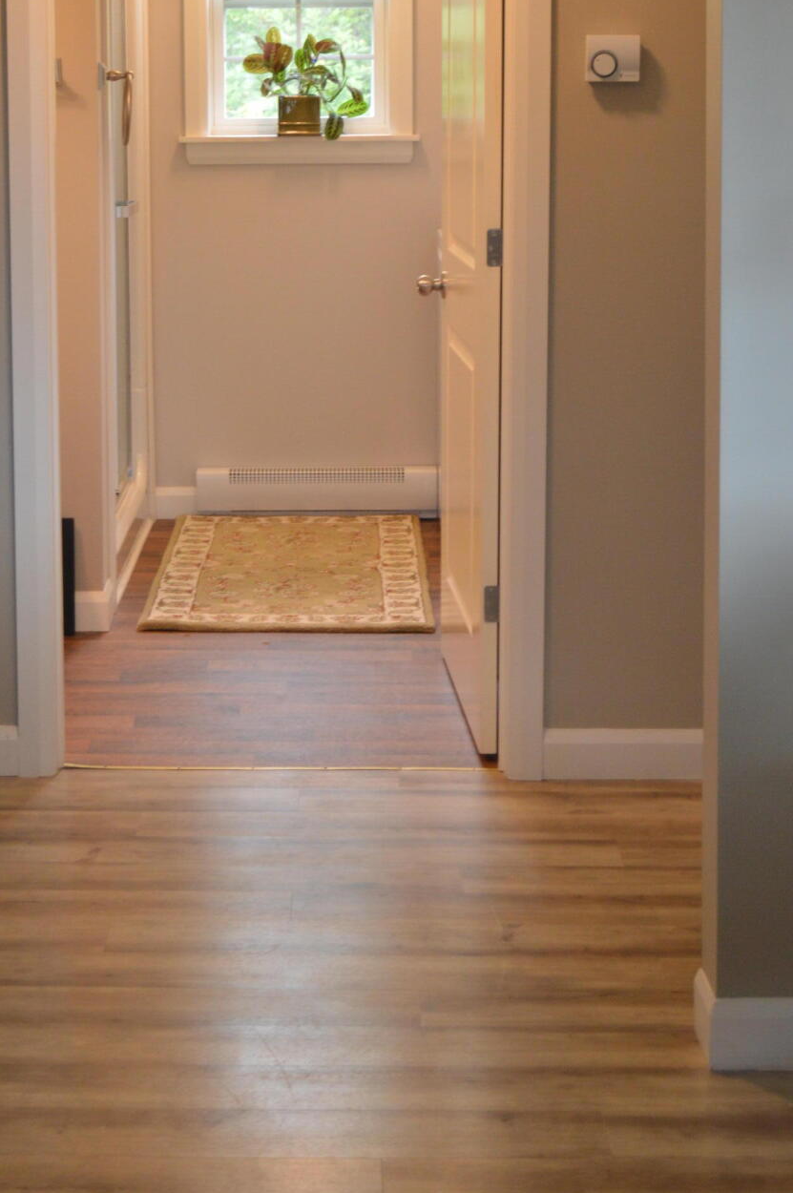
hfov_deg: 18.8
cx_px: 282
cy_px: 332
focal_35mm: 72
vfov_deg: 27.8
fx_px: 2383
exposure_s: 1/60
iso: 720
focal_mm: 30
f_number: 4.2
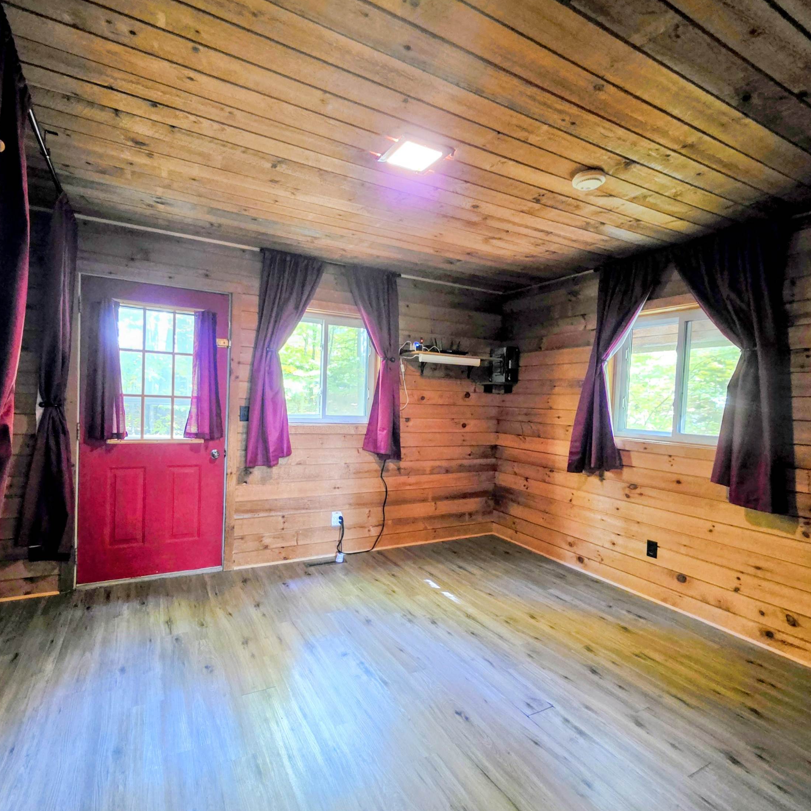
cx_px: 371
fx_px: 424
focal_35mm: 16
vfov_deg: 87.4
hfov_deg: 87.2
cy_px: 415
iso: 1000
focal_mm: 2.2
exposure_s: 1/24
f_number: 1.9
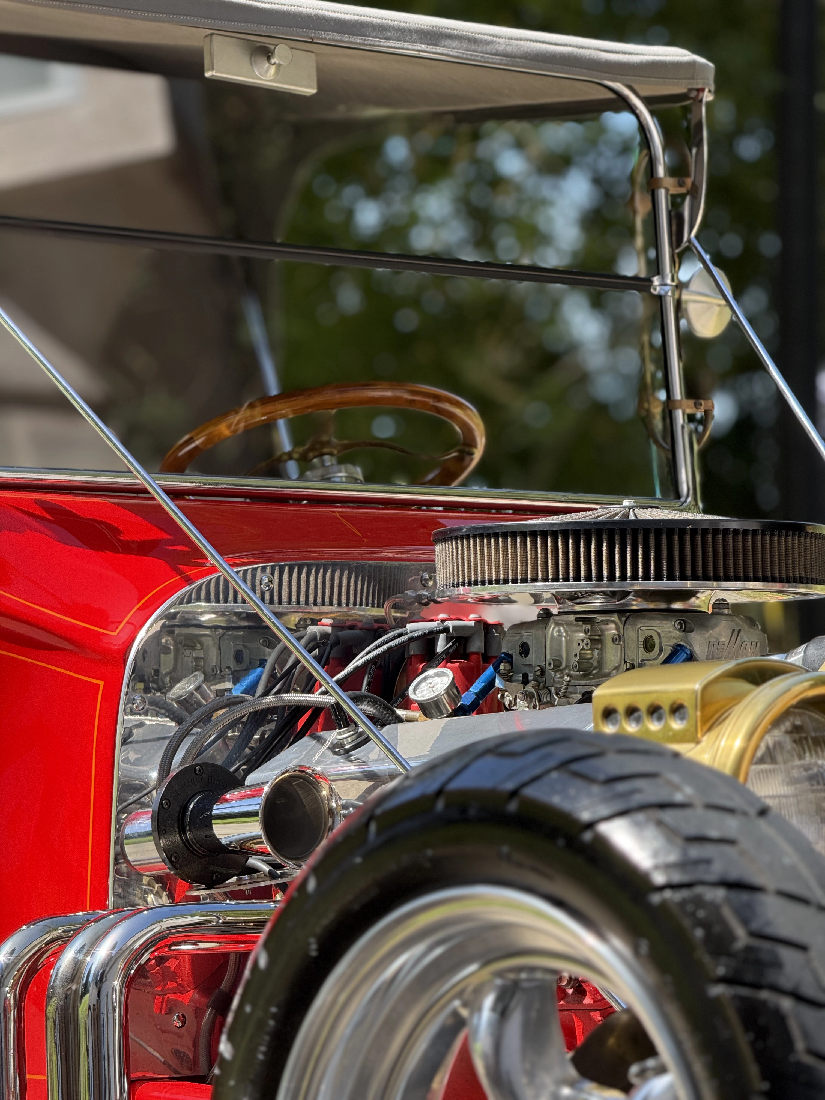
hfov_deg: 12.3
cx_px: 412
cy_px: 550
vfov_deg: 16.4
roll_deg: +0.2
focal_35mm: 120
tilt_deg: +1.3
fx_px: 3813
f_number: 2.8
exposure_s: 1/411
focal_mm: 15.66
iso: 64
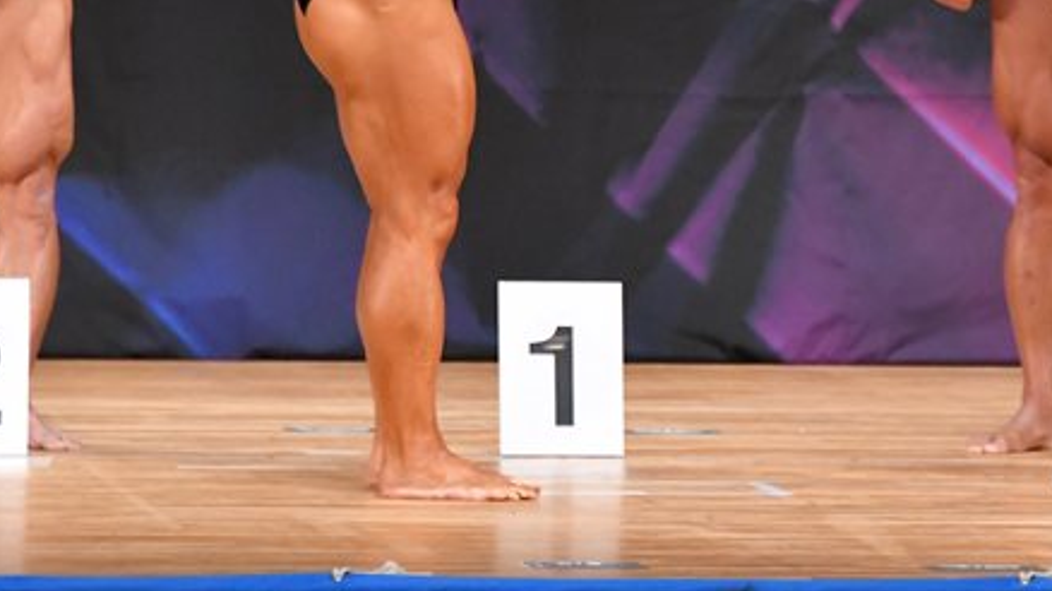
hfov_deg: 4.3
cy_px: 2
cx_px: 839
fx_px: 13942
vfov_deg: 2.4
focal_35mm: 500
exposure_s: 1/400
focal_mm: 180
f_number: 5.6
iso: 6400
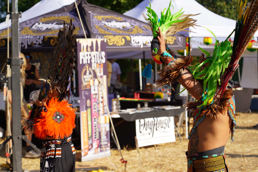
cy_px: 86
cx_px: 129
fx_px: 752
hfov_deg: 19.5
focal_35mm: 105
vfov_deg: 13.0
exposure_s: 1/320
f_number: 5.6
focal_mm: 105
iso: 100
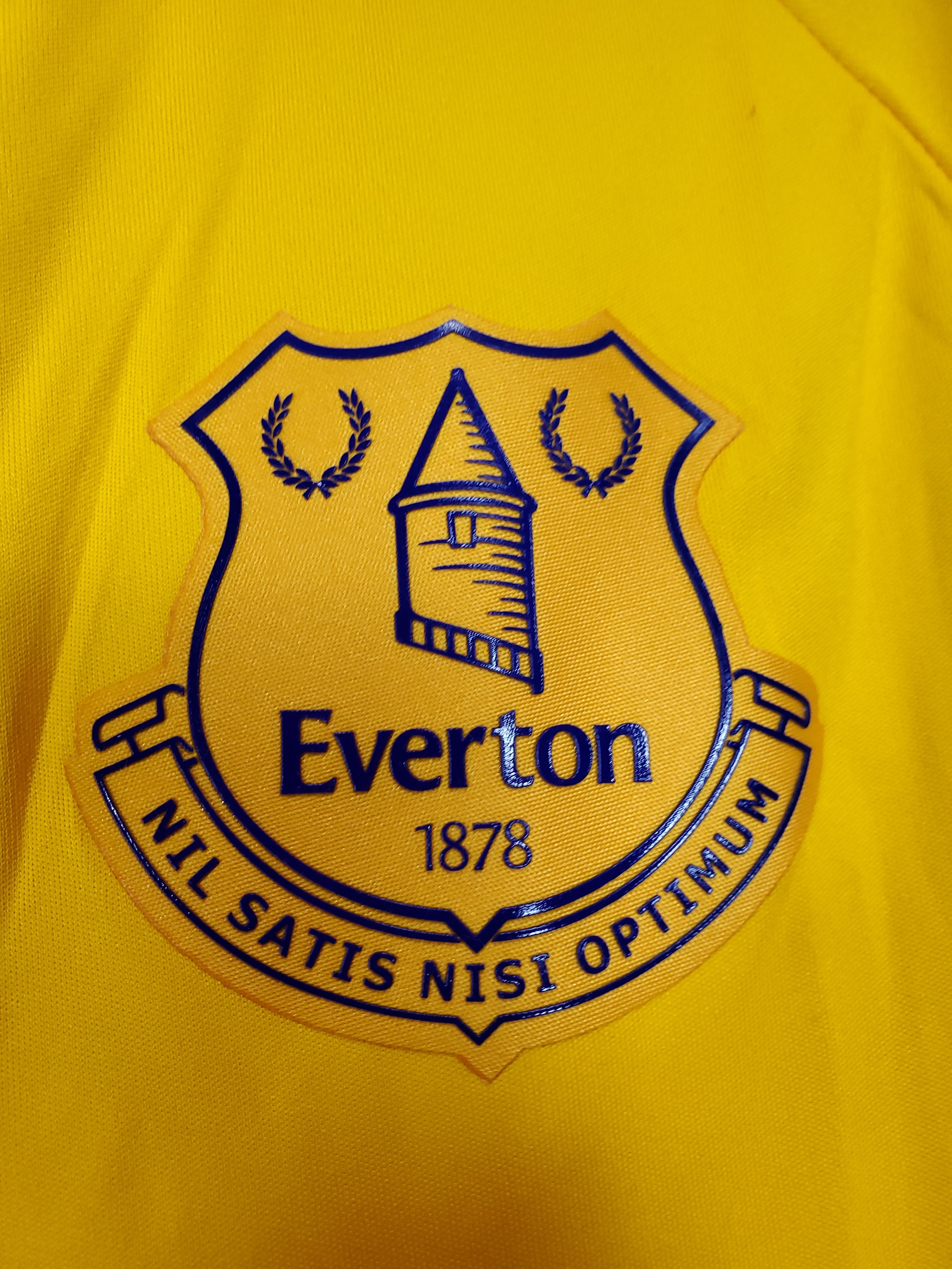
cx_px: 476
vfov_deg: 67.3
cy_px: 634
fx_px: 953
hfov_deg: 53.1
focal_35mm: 26
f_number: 2.4
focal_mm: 4.3
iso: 200
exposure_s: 1/20
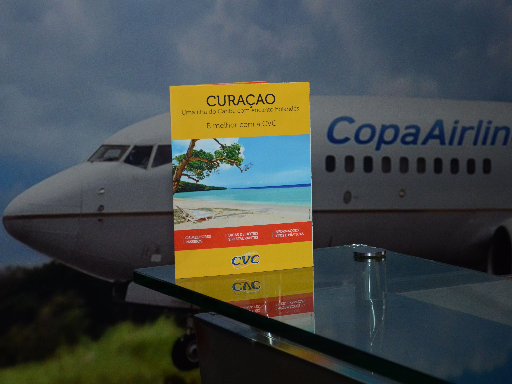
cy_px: 191
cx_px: 275
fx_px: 1331
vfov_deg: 16.4
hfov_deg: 21.8
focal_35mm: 90
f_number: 5
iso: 1000
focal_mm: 52
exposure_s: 1/80
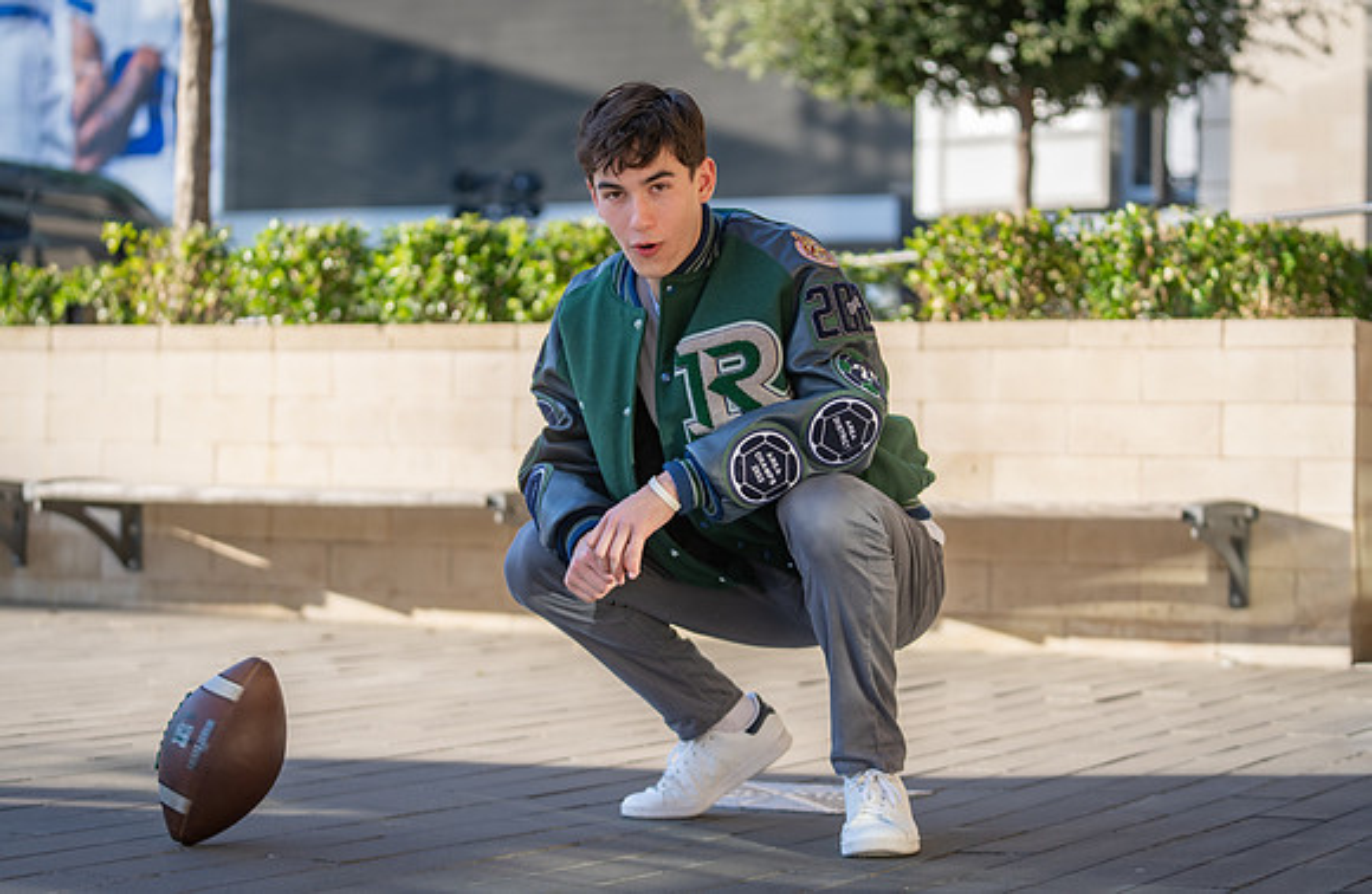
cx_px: 734
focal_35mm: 78
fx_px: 2947
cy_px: 405
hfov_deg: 26.2
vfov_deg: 17.3
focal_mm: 70
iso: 100
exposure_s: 1/400
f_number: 2.8
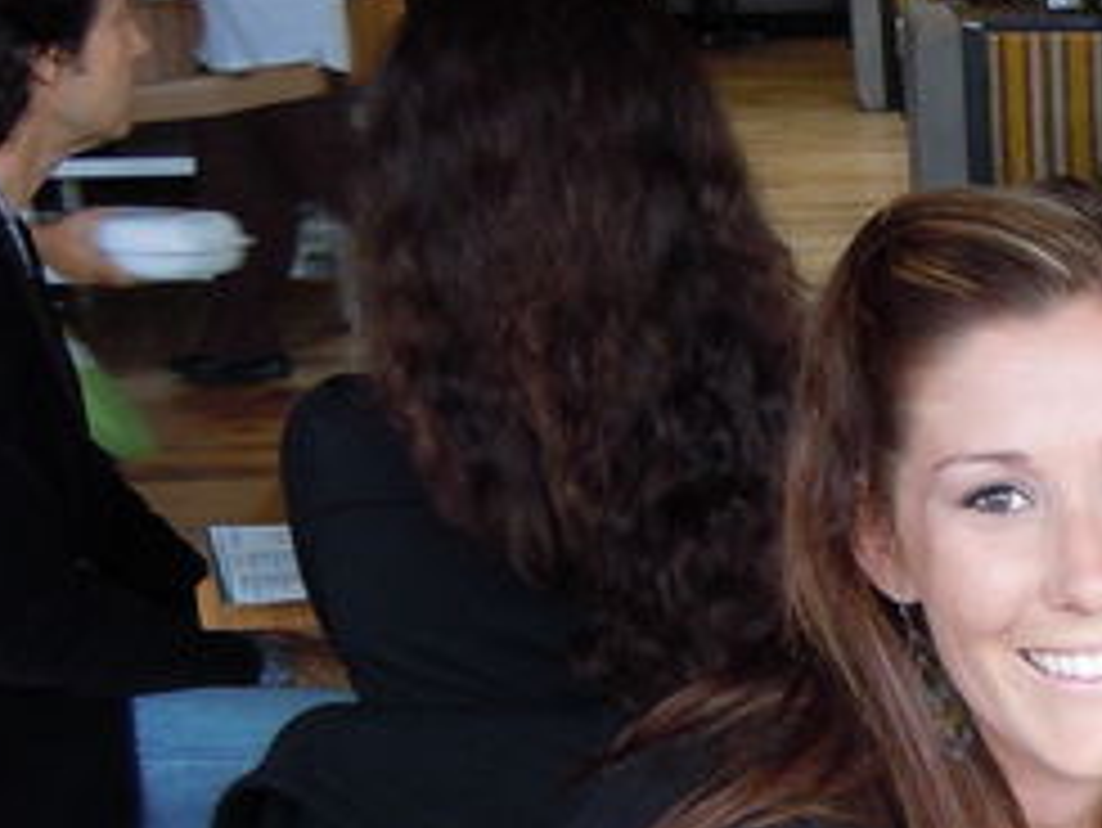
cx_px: 1394
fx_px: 3121
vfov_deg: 14.7
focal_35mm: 98
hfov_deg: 18.7
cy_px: 968
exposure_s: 1/60
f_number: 3.5
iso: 160
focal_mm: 5.4
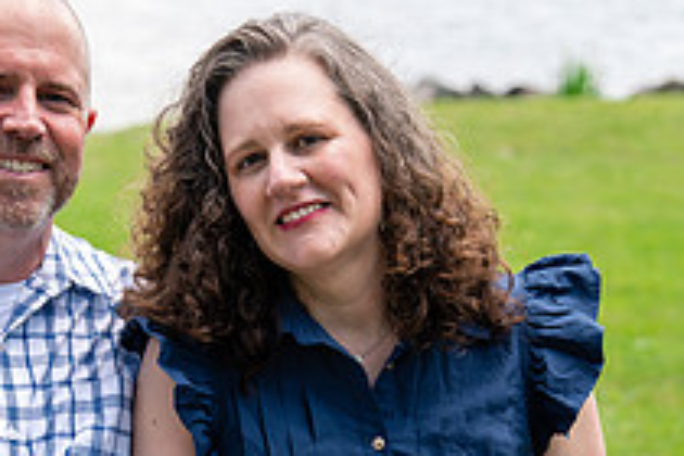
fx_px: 3667
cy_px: 516
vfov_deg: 7.1
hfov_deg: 10.7
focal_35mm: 193
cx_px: 277
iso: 80
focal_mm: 70
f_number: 4
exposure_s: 1/250
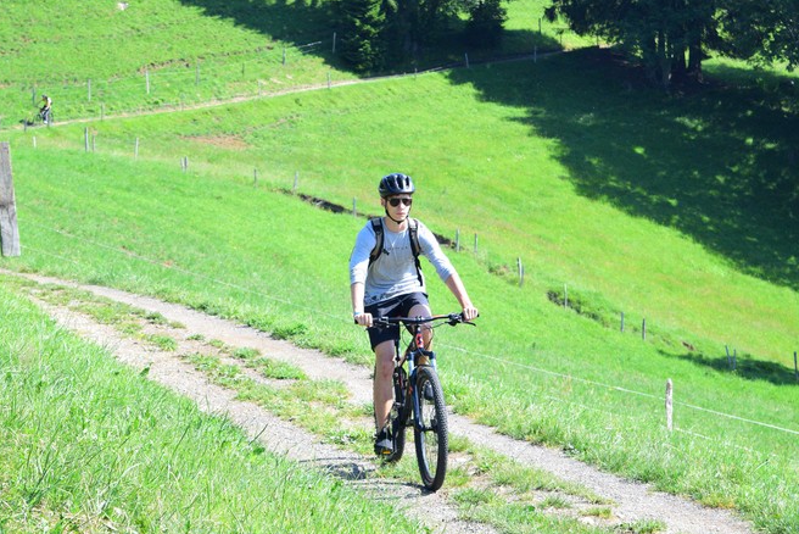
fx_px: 2859
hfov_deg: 15.9
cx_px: 370
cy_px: 260
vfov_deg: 10.7
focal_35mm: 129
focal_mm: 55
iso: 1000
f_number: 5.6
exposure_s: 1/1250
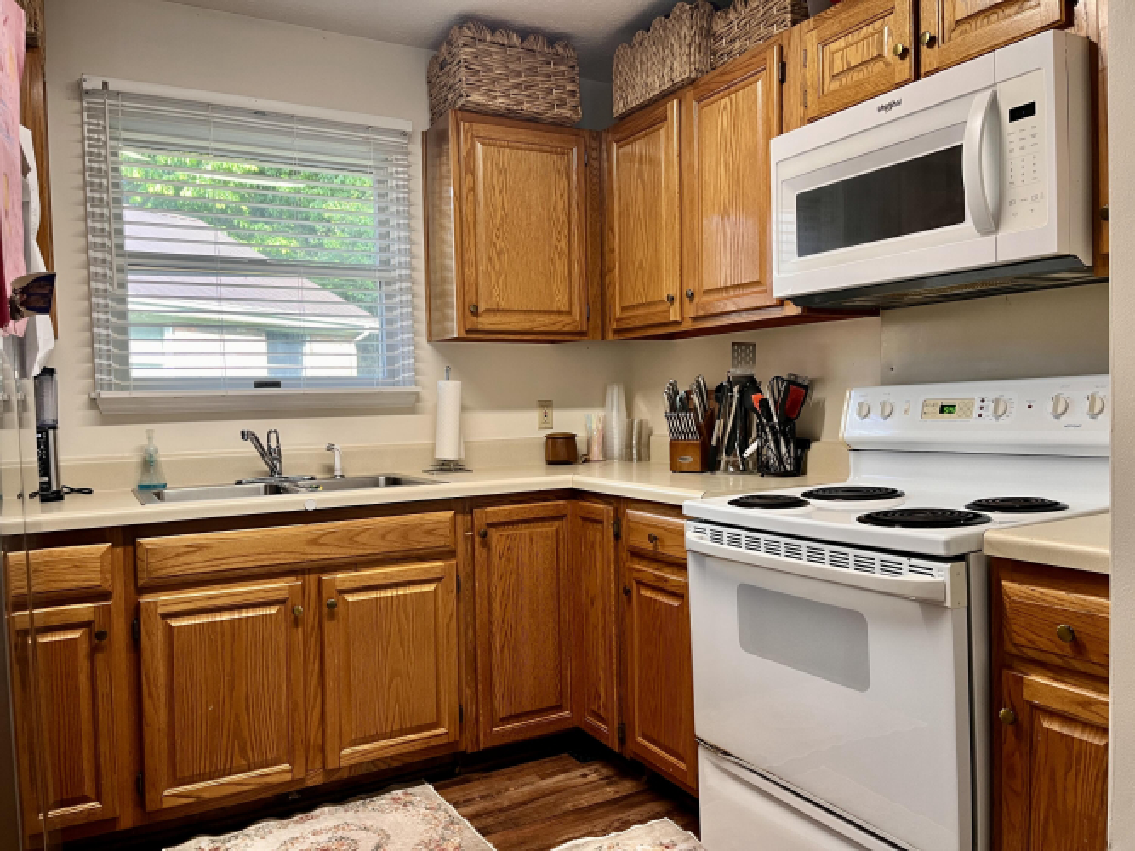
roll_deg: +1.8
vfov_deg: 53.0
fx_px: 852
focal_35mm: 26
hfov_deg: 67.3
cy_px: 426
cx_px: 568
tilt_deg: -2.0
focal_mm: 5.1
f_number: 1.6
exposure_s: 1/60
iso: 100
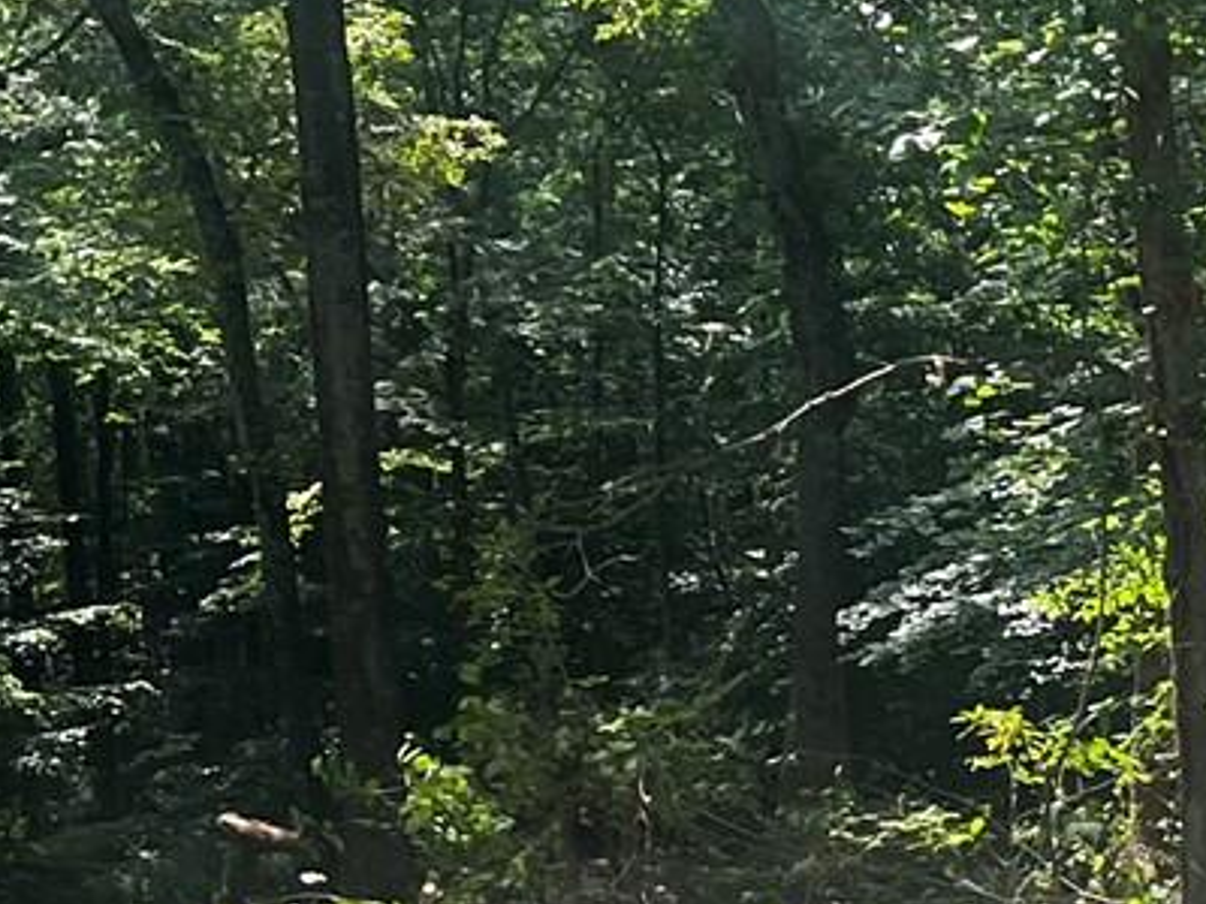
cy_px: 497
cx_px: 2686
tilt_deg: -4.2
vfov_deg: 11.1
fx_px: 4634
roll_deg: +0.8
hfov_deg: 12.4
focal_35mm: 133
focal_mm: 5.7
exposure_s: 1/469
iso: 50
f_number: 1.5
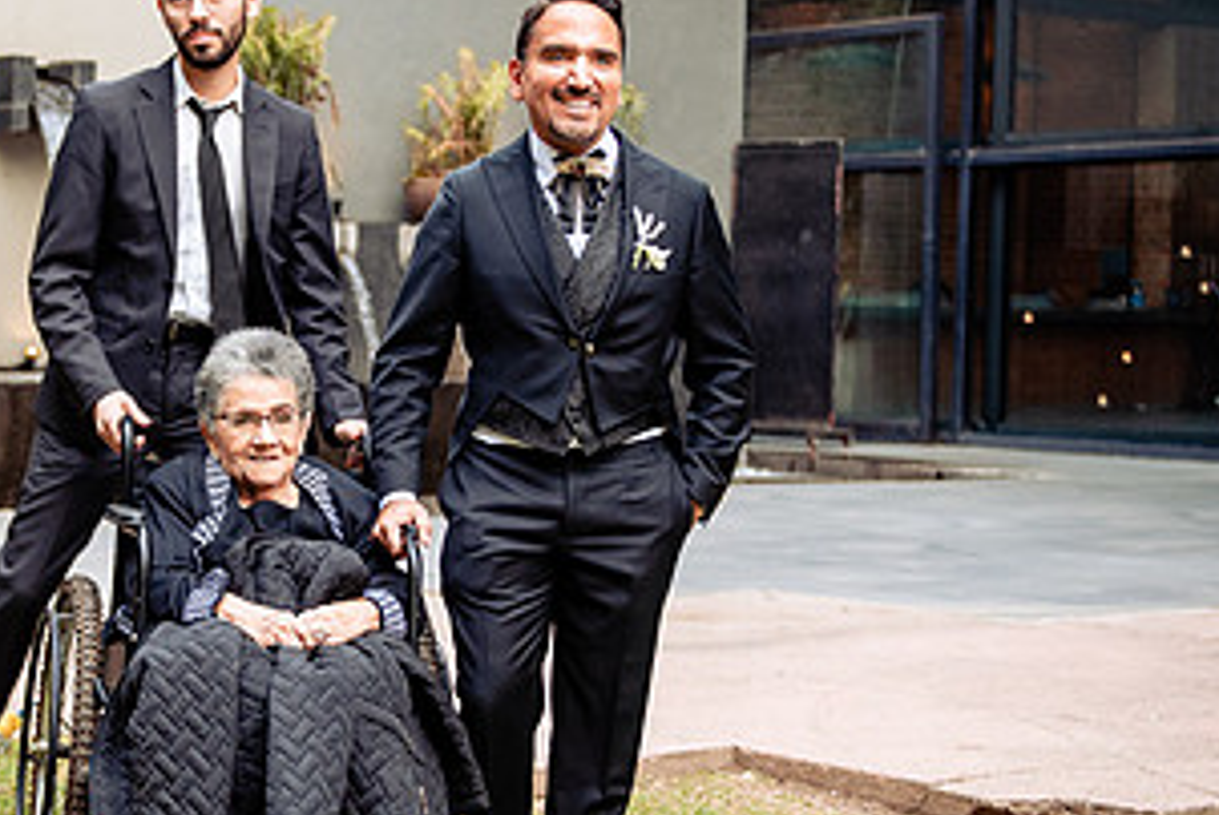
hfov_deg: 23.6
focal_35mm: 85
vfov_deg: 16.1
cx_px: 275
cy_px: 442
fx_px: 2881
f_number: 2.8
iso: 320
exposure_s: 1/160
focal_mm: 38
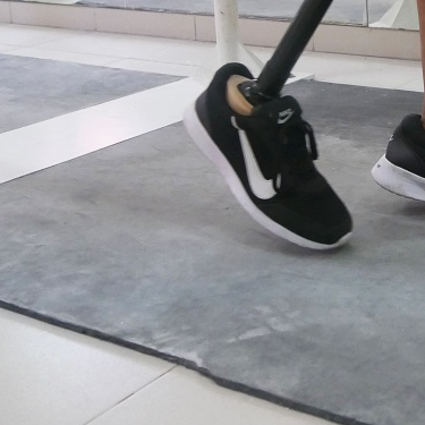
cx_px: 481
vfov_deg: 25.0
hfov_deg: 24.2
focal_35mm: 66
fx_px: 917
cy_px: 9
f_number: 3.5
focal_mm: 14
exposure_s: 1/125
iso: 2500
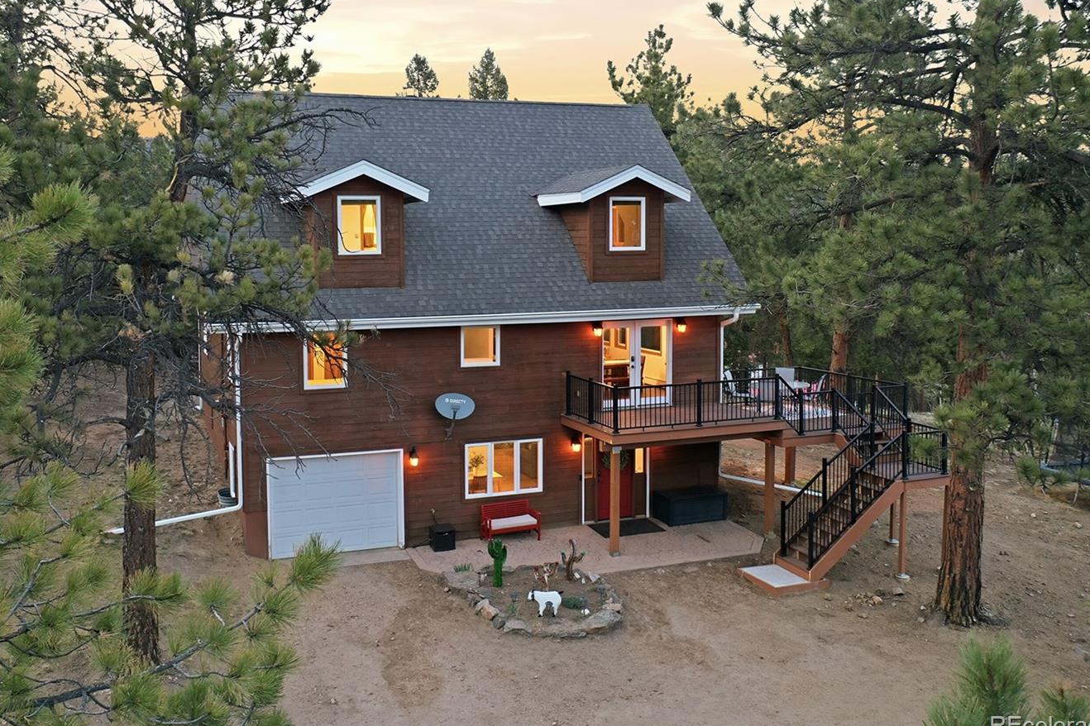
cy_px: 302
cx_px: 462
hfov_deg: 55.6
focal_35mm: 34
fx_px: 1029
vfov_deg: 38.8
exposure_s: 1/4
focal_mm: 10.3
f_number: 2.8
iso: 100
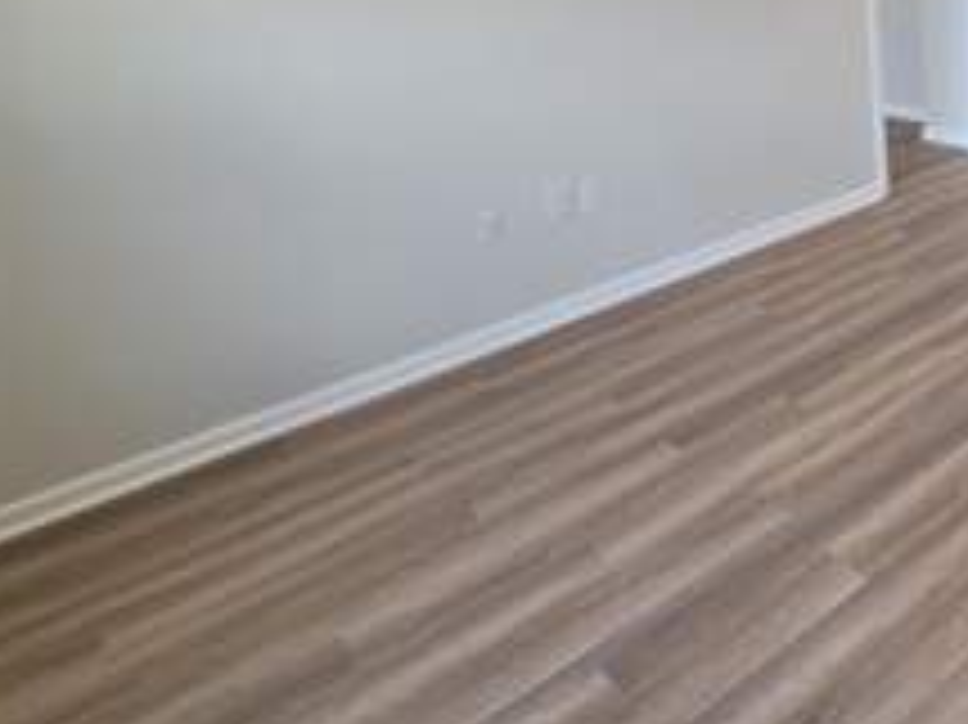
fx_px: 811
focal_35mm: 29
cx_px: 909
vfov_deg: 43.2
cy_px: 47
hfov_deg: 52.4
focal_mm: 2.2
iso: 80
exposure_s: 1/120
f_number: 2.2
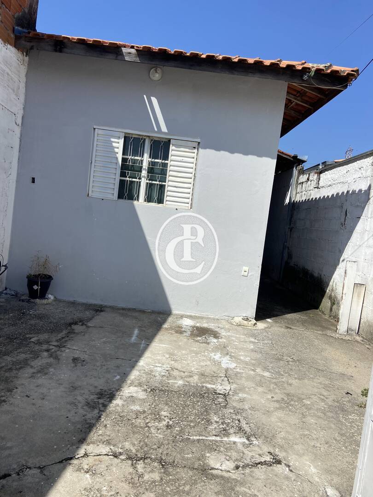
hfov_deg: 53.1
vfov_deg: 67.3
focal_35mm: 26
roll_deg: -7.5
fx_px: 374
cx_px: 186
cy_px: 248
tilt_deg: -2.1
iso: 32
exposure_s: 1/4274
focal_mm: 4.25
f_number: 1.8
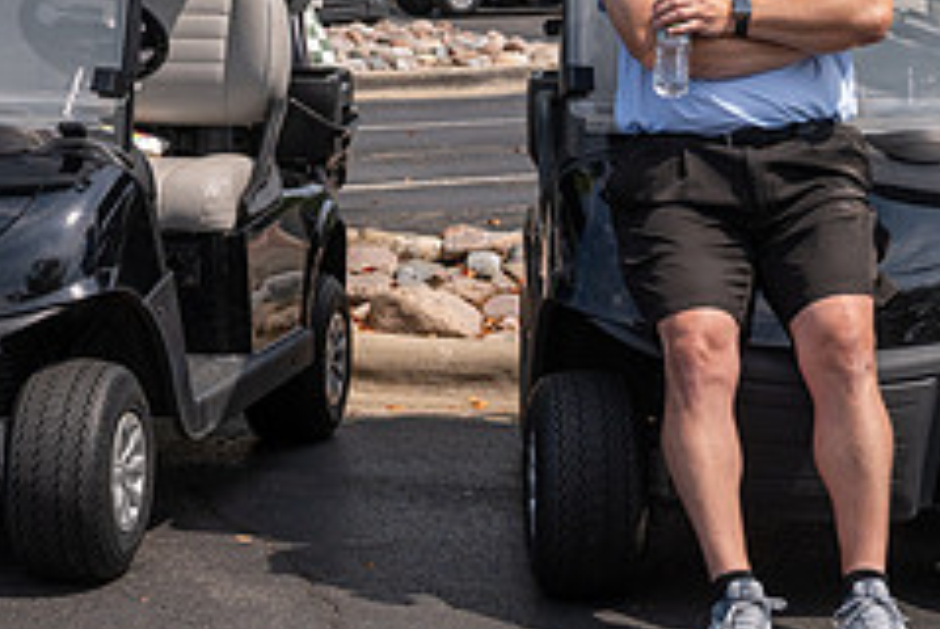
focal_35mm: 109
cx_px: 319
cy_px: 189
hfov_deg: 18.7
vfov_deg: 12.6
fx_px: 2850
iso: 250
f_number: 5
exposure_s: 1/2000
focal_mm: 45
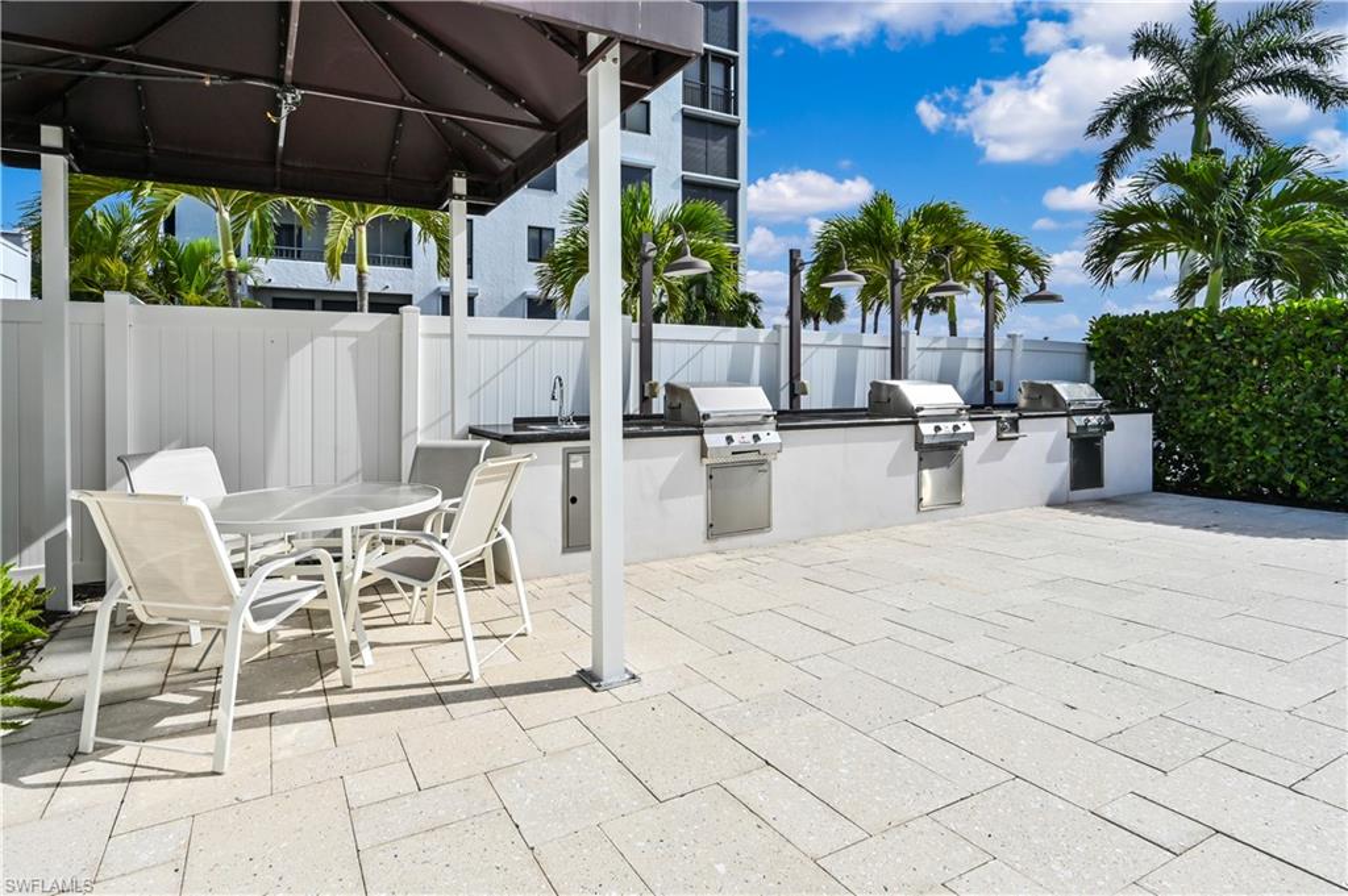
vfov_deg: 68.8
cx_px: 674
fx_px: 655
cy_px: 448
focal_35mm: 18
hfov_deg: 91.7
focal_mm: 17.5
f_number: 11
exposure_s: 1/640
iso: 160
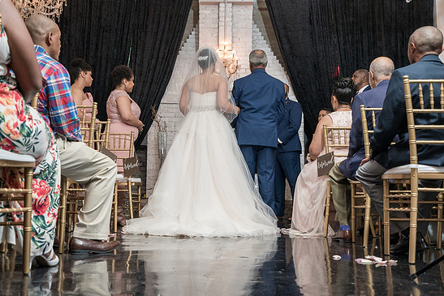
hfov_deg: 43.6
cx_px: 214
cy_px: 112
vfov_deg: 29.8
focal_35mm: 45
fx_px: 555
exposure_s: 1/200
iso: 2000
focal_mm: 35
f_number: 4.5
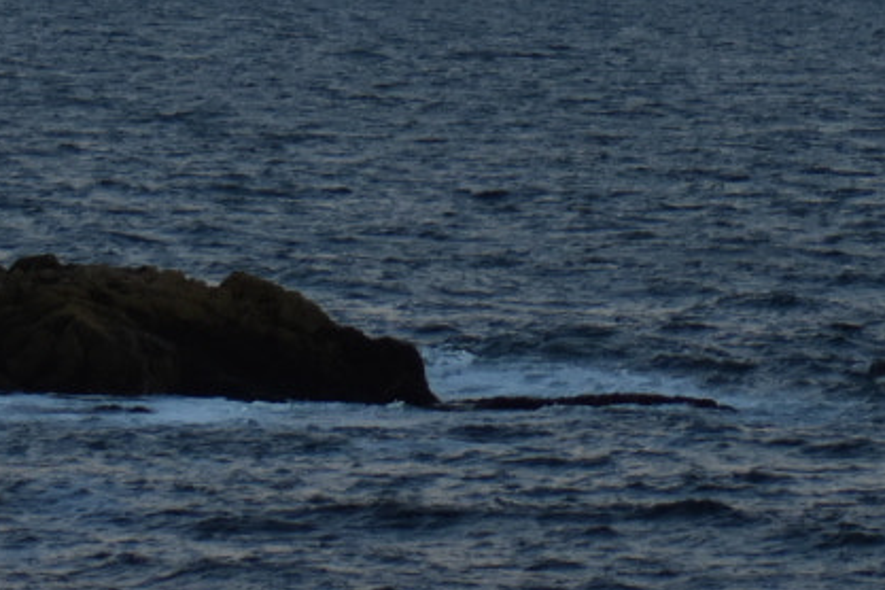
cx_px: 401
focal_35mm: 408
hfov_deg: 5.1
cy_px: -405
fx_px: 10029
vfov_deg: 3.4
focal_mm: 70
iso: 800
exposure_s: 1/400
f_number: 5
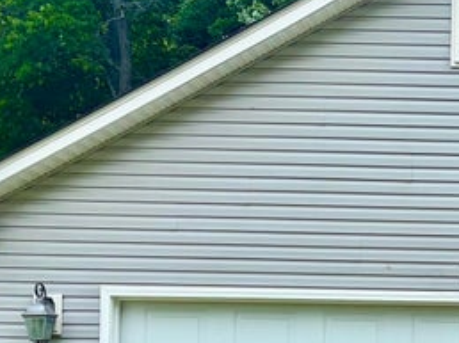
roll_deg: -1.0
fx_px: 1139
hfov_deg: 21.0
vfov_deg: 16.6
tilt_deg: +2.7
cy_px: 375
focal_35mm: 86
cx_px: 572
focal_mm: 5.96
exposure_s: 1/1587
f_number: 1.6
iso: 50
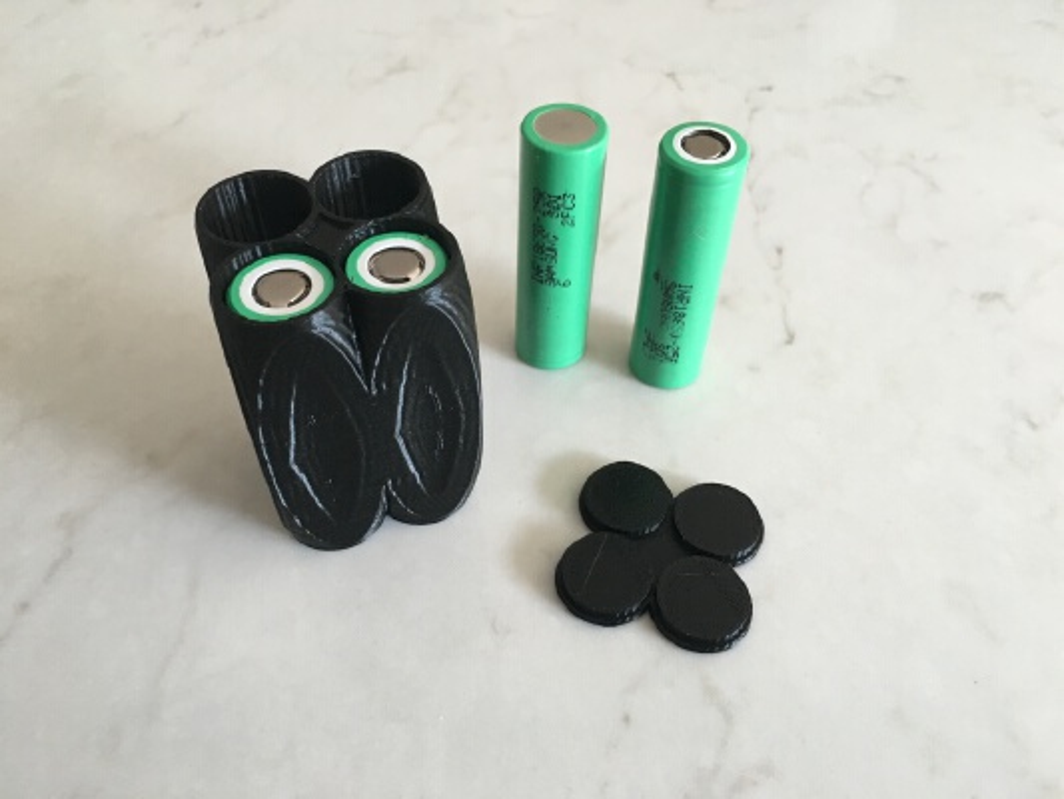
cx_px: 532
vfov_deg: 48.2
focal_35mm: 29
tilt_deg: -51.0
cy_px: 400
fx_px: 892
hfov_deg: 61.6
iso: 50
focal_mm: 4.15
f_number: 2.2
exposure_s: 1/33
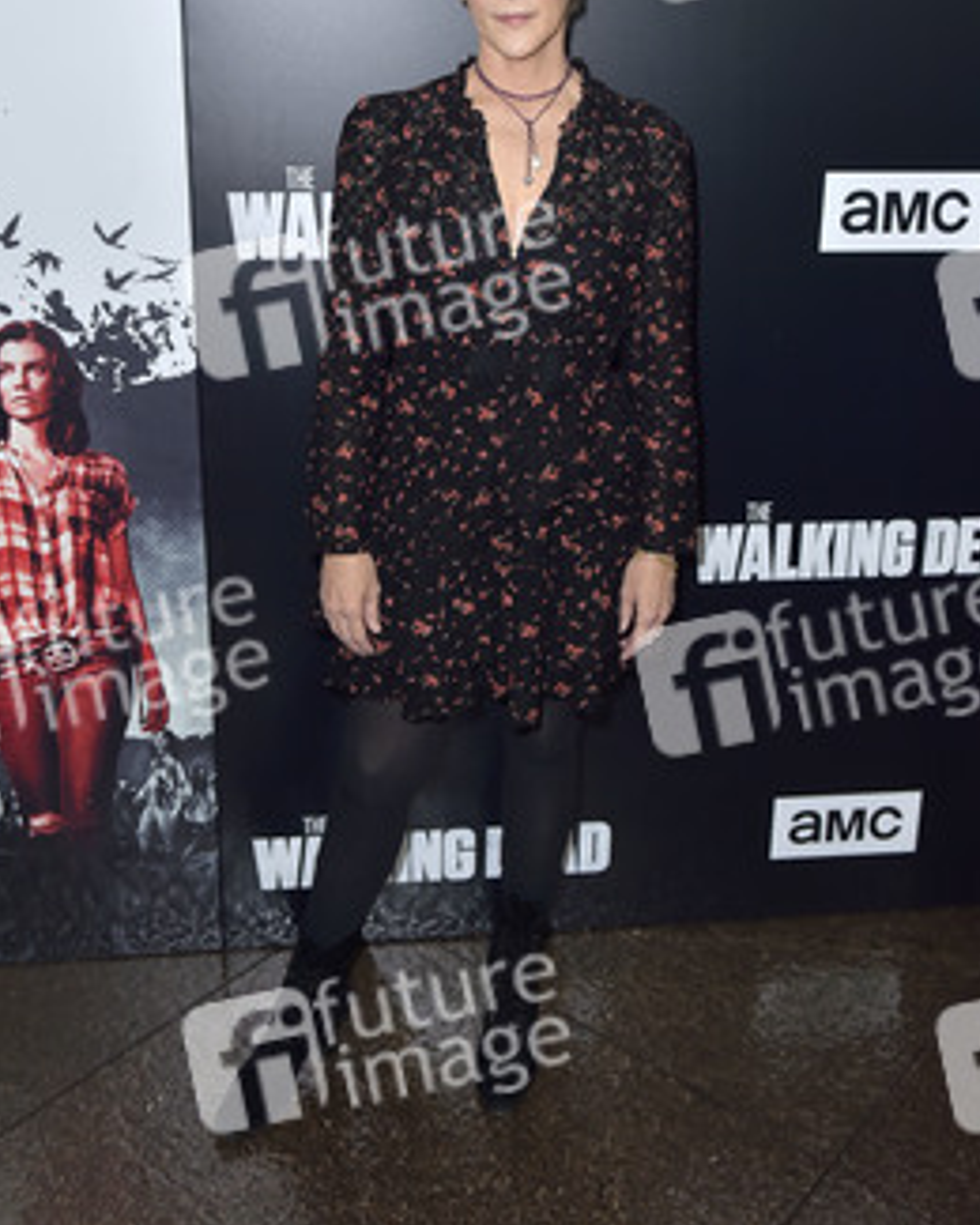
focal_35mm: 37
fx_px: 1341
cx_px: 488
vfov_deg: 48.7
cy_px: 479
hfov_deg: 40.1
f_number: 5
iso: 500
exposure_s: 1/200
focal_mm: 32
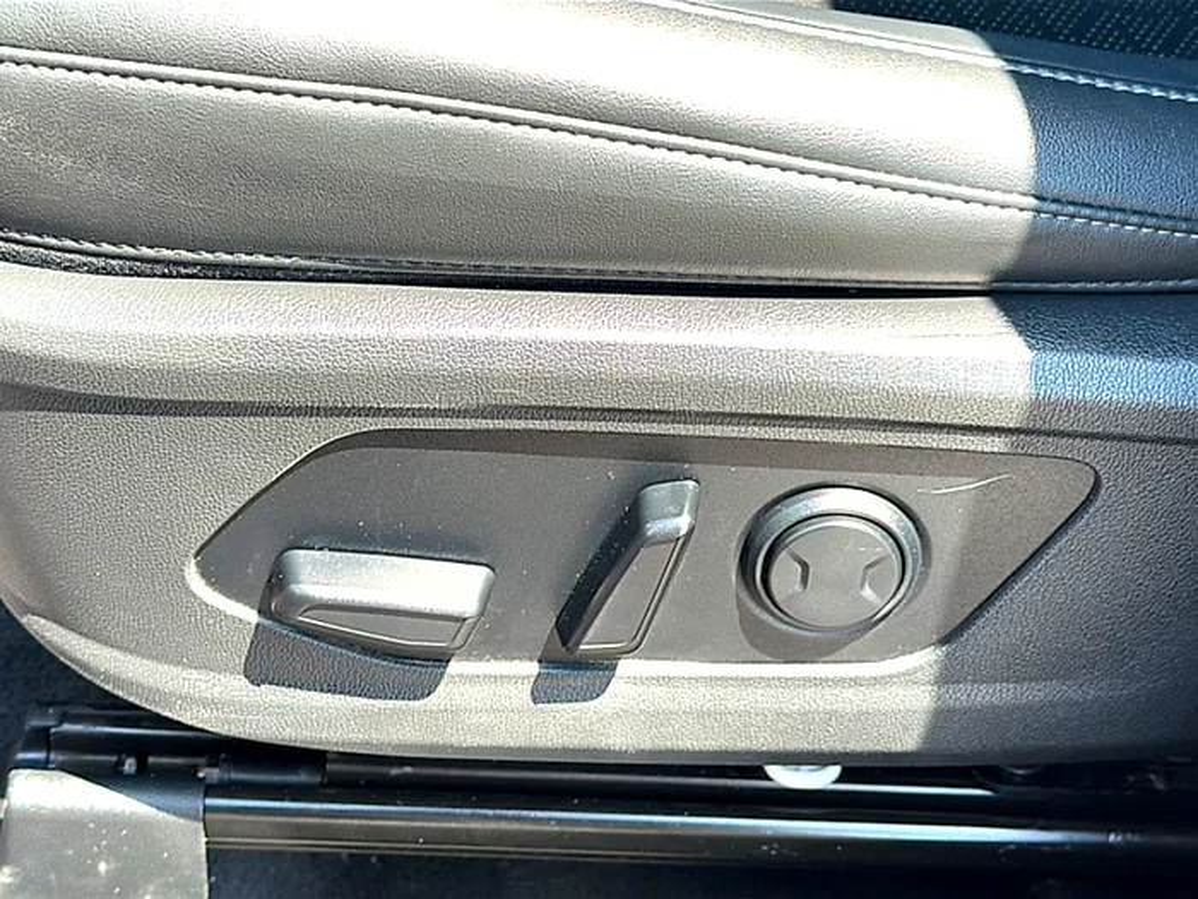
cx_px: 599
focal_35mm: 54
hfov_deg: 35.5
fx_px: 1869
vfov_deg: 27.0
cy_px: 450
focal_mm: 6.86
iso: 50
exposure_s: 1/189
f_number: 1.78
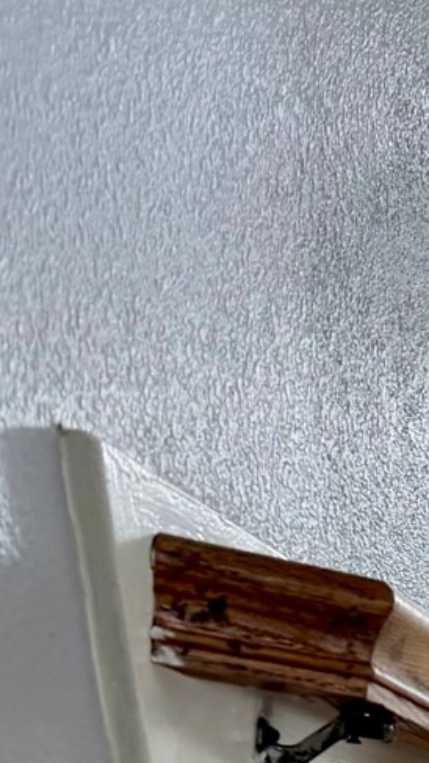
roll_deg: -4.3
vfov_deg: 19.0
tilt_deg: -30.9
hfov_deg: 10.0
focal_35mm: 110
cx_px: 922
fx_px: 2224
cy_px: 744
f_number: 1.78
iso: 100
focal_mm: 6.76
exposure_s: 1/60
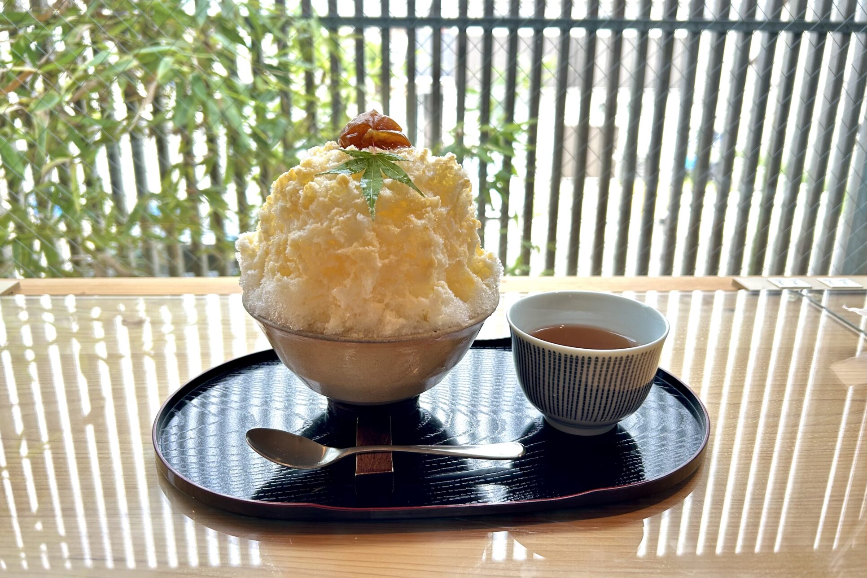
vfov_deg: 46.4
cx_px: 427
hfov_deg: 65.5
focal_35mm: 28
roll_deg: -0.1
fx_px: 674
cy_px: 266
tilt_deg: -18.3
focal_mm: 5.7
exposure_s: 1/120
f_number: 1.5
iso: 64
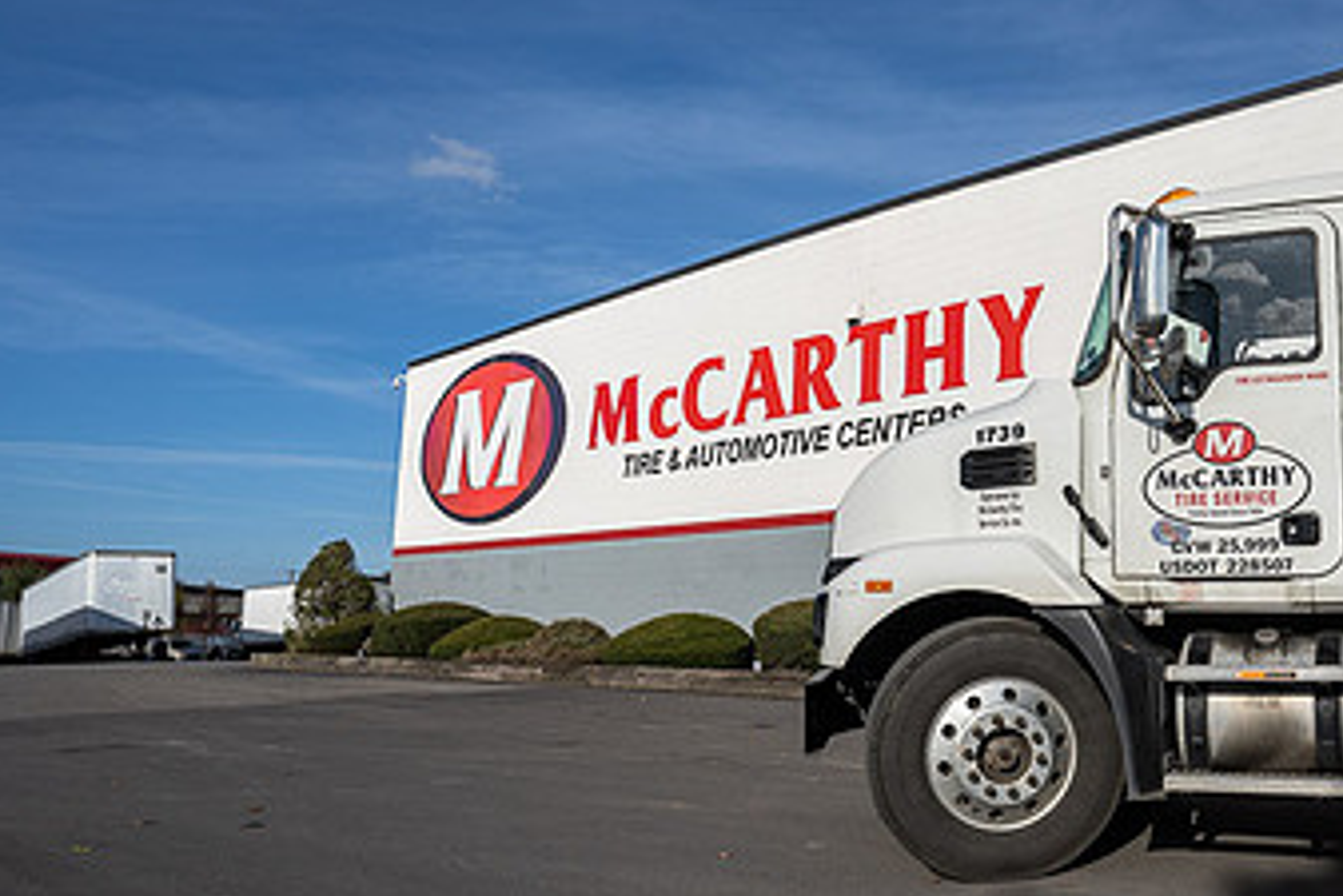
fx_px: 1157
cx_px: 980
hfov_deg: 57.7
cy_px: 496
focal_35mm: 31
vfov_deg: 42.3
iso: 125
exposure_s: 1/1000
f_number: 7.1
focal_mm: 18
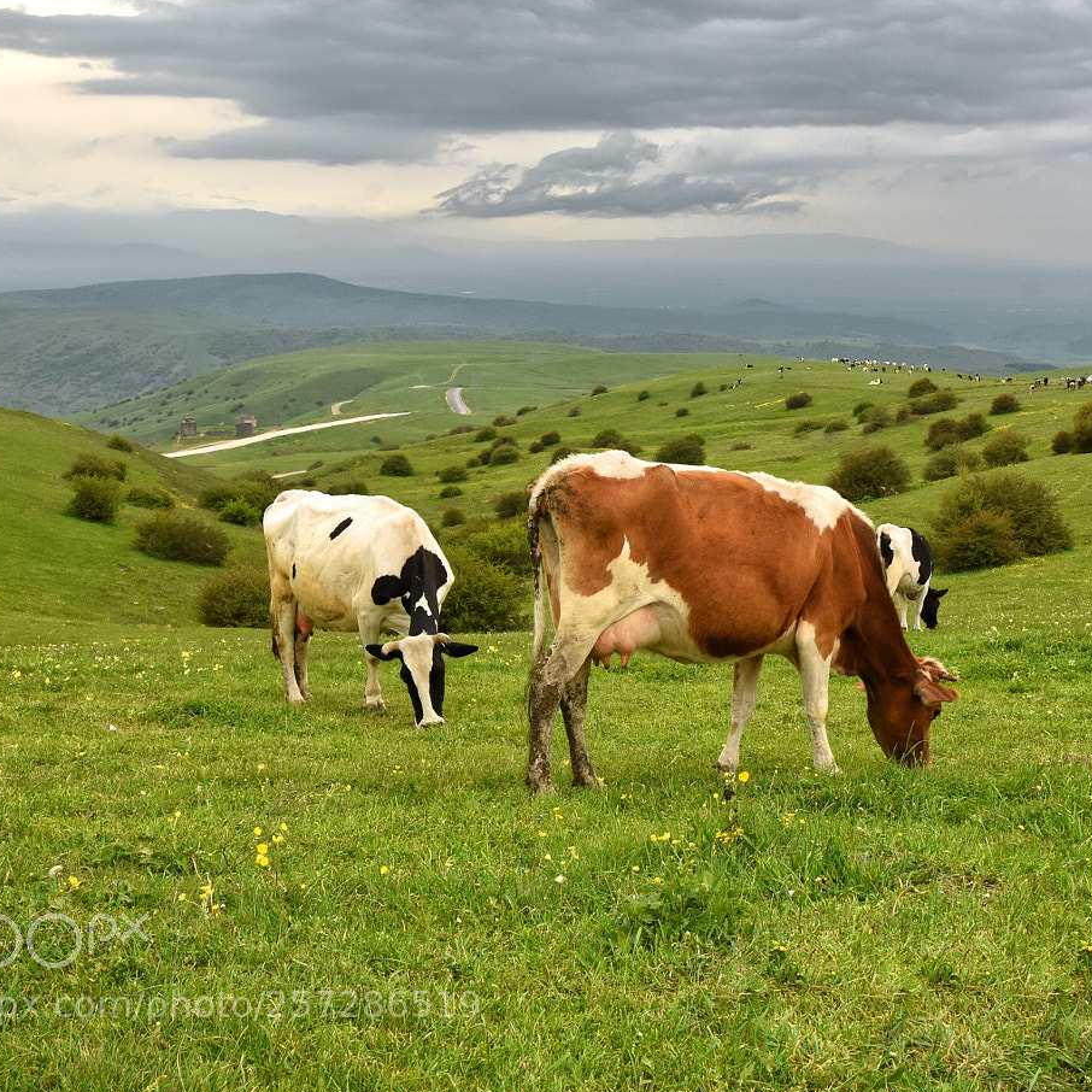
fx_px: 1927
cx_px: 814
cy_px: 457
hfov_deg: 31.1
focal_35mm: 54
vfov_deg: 31.6
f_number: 11
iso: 400
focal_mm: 24
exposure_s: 1/125
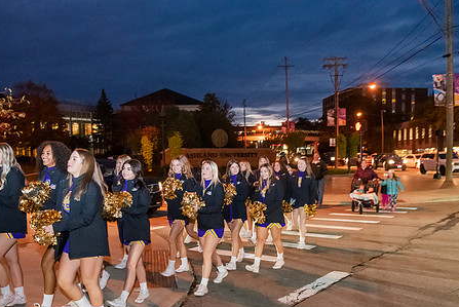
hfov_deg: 54.4
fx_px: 447
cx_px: 222
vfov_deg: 37.6
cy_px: 198
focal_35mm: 35
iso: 8000
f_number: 4
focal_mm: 27
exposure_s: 1/60
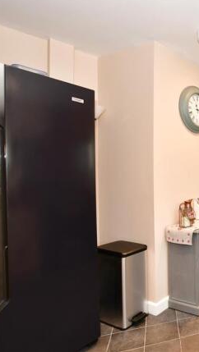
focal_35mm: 24
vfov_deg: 76.3
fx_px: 225
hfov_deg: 33.3
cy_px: 174
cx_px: 266
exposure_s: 1/10
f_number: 5.6
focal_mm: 10
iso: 160
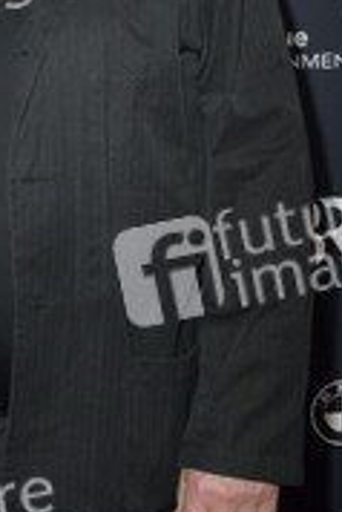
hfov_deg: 13.4
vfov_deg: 20.0
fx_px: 1436
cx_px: 0
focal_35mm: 101
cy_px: 115
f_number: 5
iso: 2000
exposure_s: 1/250
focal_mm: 45
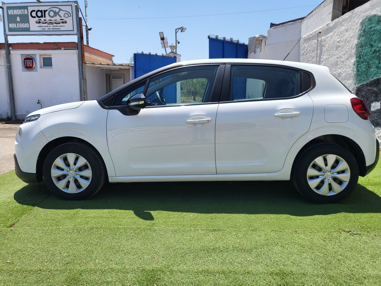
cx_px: 190
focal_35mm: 26
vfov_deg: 53.1
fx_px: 286
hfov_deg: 67.3
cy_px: 143
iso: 50
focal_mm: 4.25
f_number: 1.8
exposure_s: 1/2579
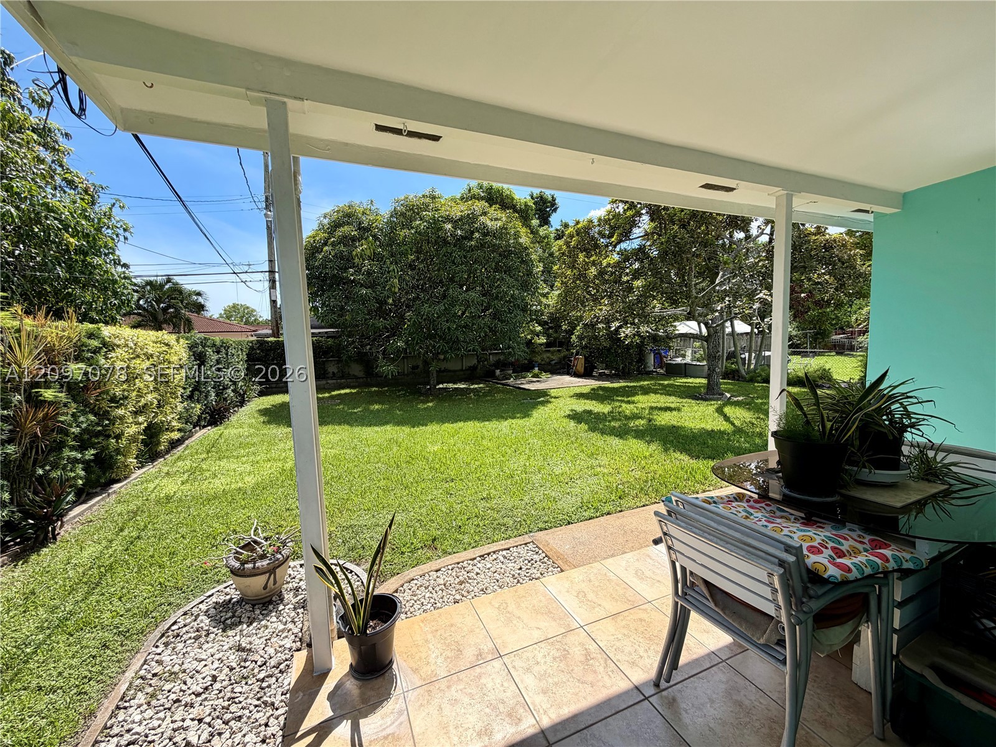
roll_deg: +2.8
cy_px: 374
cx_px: 498
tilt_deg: -3.9
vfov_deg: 85.7
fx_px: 403
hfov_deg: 102.1
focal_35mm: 14
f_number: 2.2
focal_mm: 2.22
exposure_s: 1/770
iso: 25
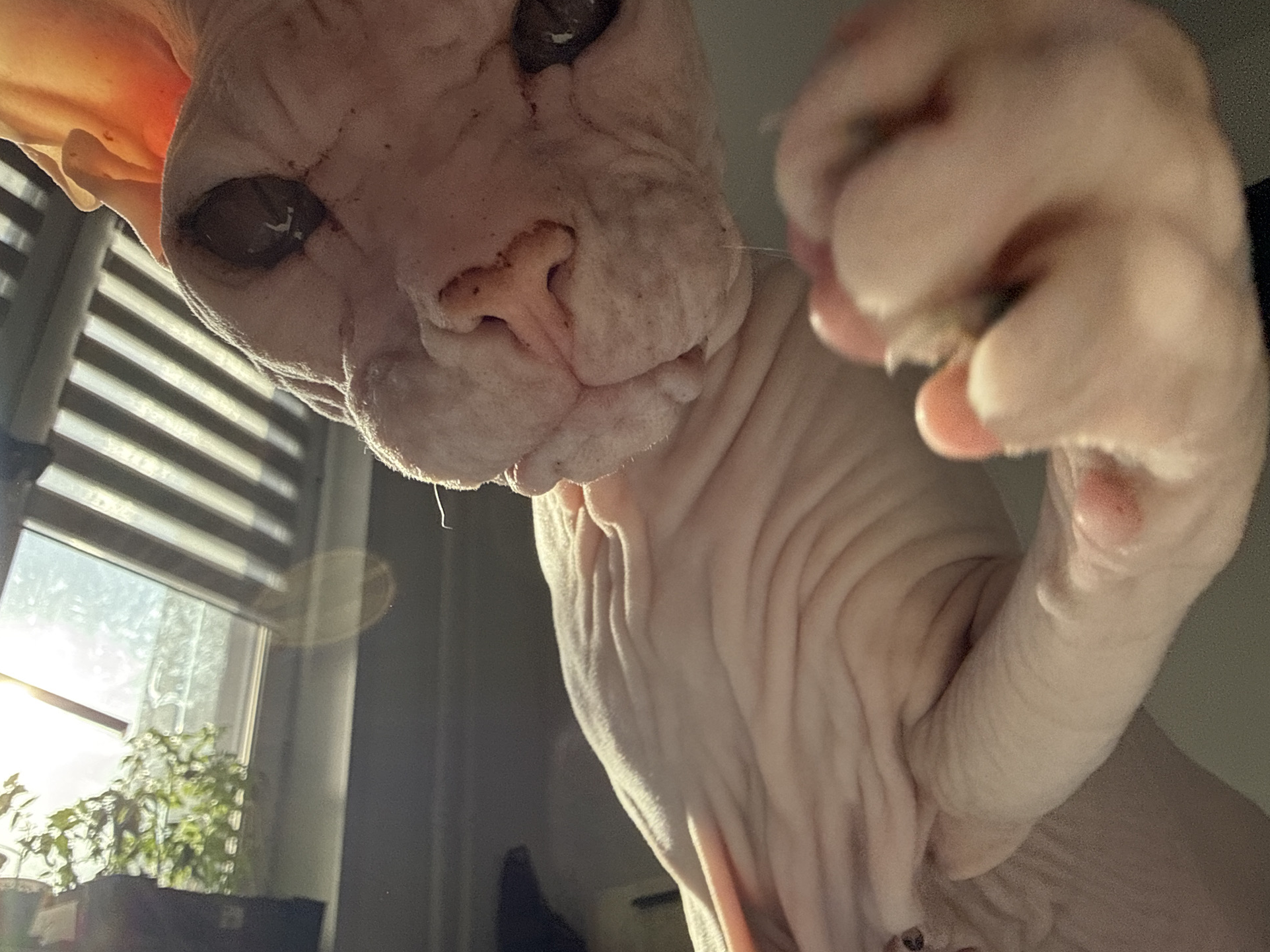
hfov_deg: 67.3
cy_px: 481
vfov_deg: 53.1
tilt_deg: +34.4
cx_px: 627
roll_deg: +5.4
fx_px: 954
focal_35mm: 26
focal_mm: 2.22
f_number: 2.2
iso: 64
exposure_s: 1/459
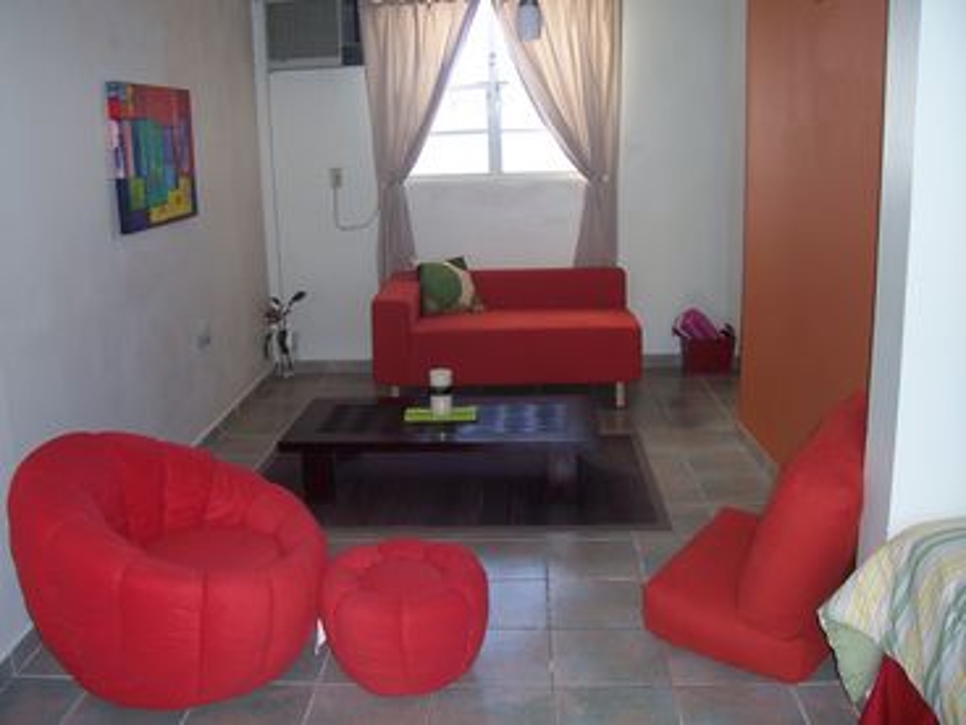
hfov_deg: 54.0
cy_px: 362
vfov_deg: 41.8
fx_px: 949
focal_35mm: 34
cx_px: 483
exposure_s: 1/60
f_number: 2.7
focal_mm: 5.6
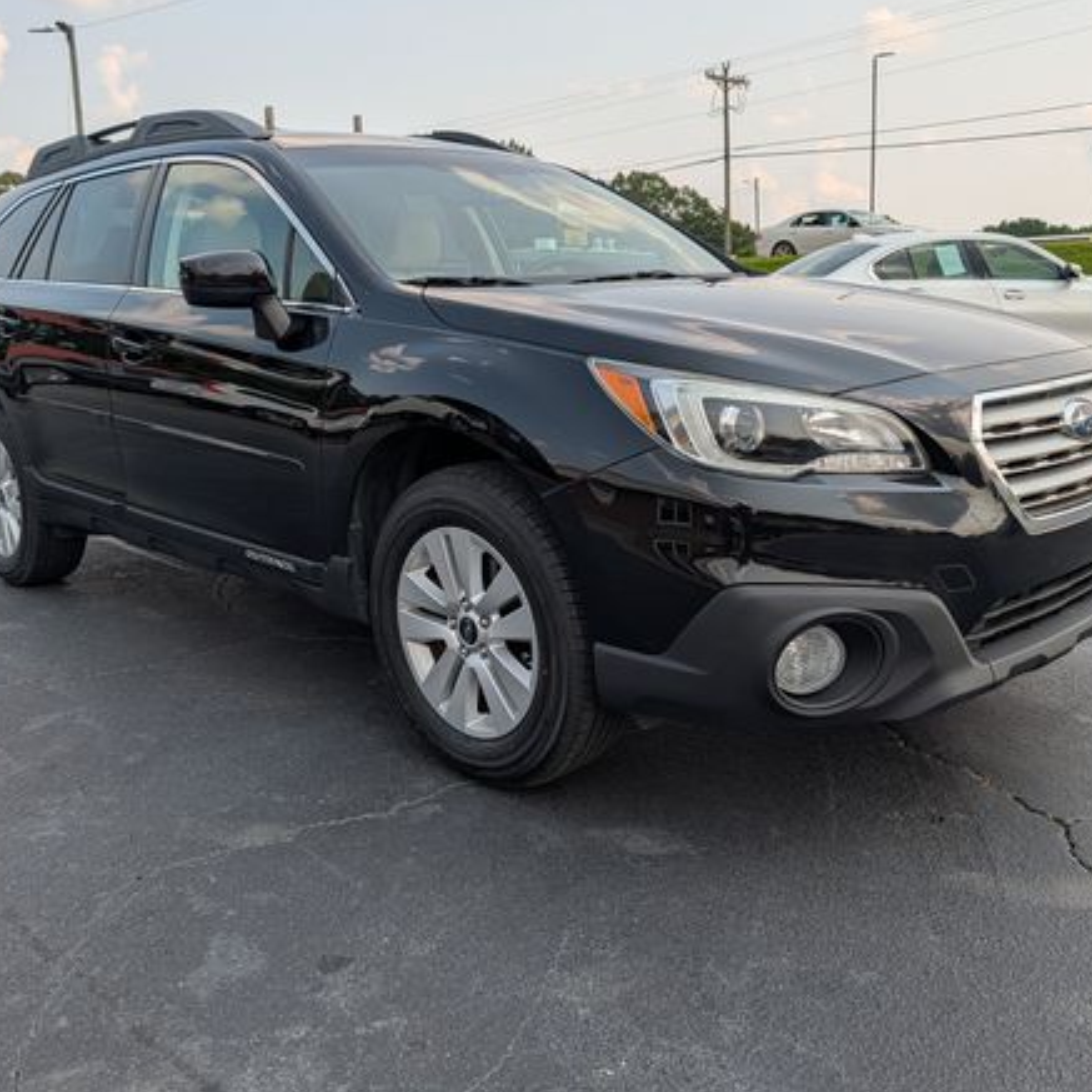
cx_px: 565
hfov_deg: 52.5
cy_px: 495
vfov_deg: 52.5
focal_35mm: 31
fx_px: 1106
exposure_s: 1/1095
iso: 19
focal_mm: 6.9
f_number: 1.68
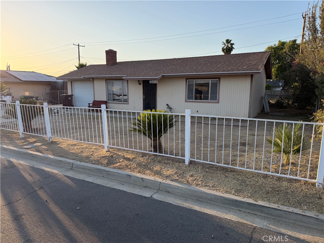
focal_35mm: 24
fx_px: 225
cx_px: 162
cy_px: 122
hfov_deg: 71.6
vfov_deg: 56.8
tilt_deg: -9.7
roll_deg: -0.5
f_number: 1.78
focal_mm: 6.76
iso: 100
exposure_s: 1/2299
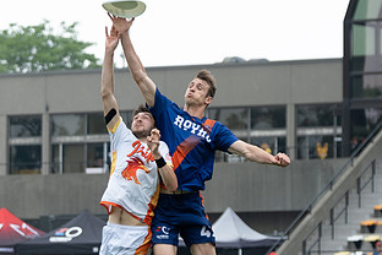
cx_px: 74
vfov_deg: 4.7
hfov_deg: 7.0
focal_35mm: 294
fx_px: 3119
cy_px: 152
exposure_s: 1/1250
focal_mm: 77.3
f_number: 2.8
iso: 160
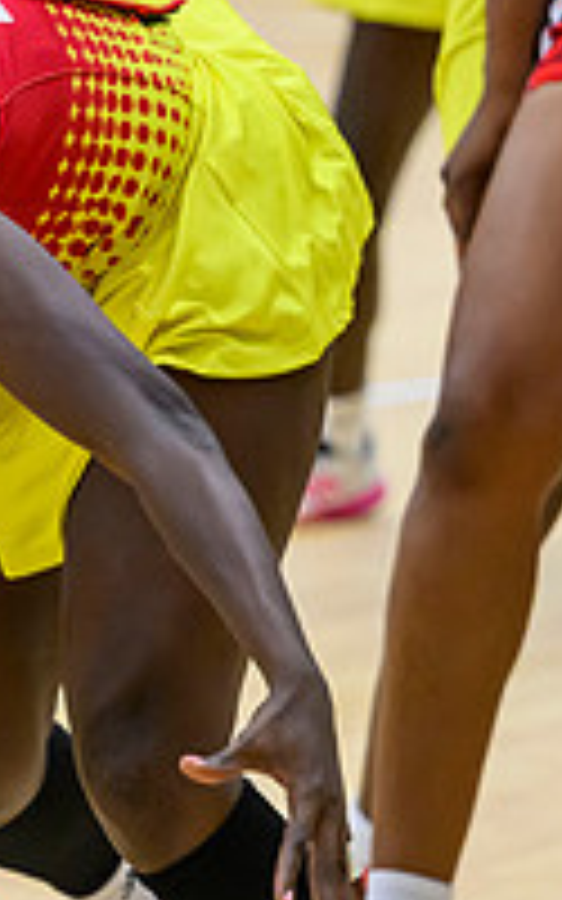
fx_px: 9704
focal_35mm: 396
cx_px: -478
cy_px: 558
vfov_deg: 5.3
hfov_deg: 3.3
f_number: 3.2
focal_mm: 120
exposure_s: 1/1000
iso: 4000
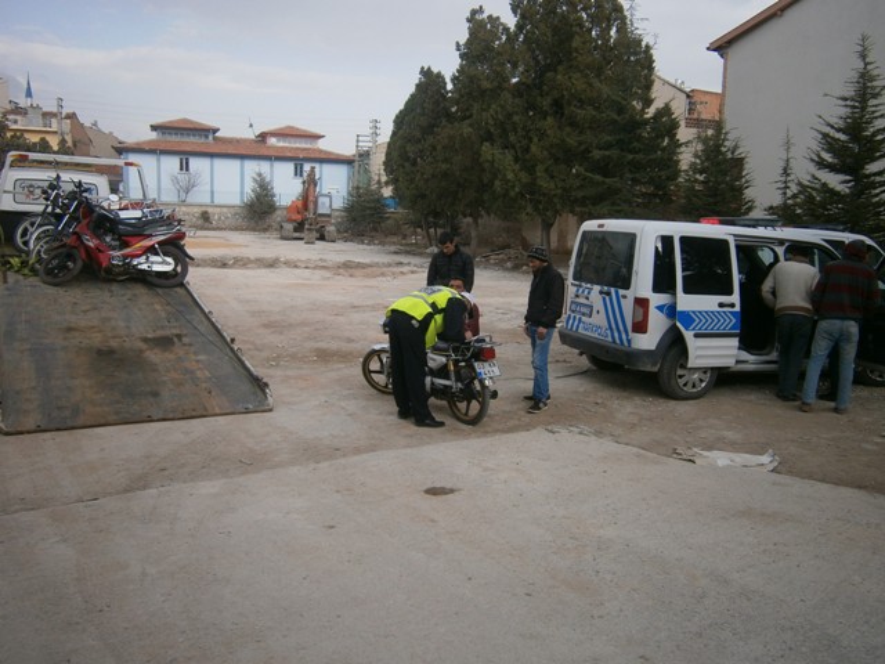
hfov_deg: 58.4
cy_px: 332
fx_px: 793
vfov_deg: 45.4
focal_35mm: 31
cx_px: 442
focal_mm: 5.5
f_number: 2.9
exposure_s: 1/320
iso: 80
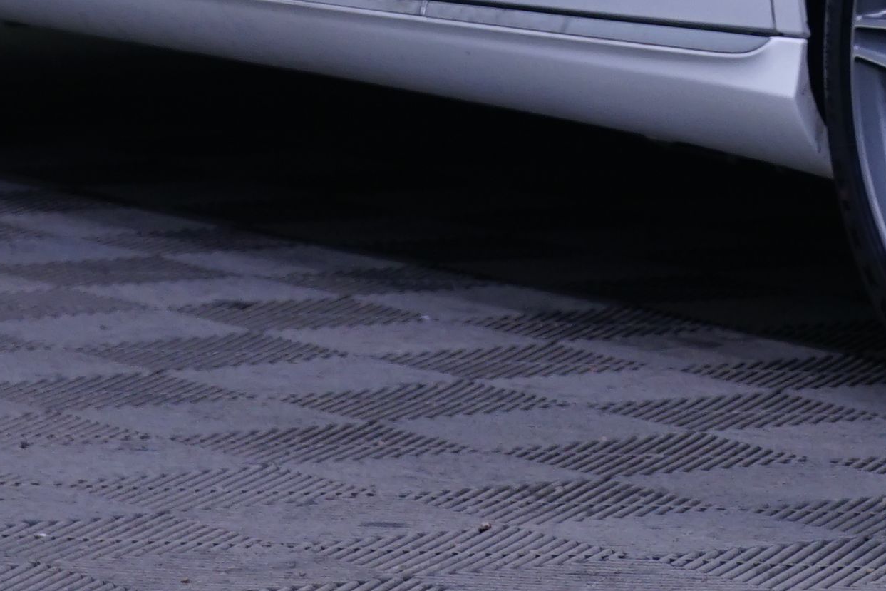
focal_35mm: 333
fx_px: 8196
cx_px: 1369
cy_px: -639
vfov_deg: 4.1
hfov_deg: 6.1
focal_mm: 69
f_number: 5.6
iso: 400
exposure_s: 1/15
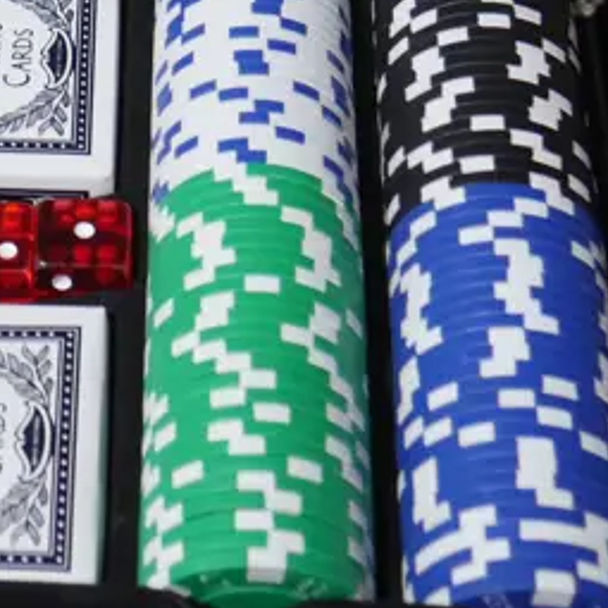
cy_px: 50
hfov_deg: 12.5
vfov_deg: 12.8
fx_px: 2683
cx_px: -191
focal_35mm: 135
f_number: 4.1
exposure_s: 1/60
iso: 400
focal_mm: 19
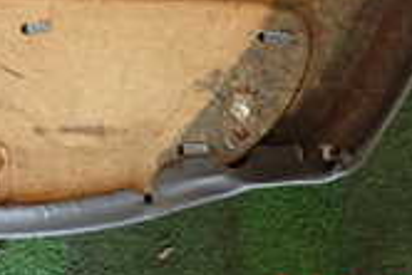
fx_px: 1077
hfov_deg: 21.4
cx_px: 94
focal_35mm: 94
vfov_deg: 13.1
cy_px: -225
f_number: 2
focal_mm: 4.5
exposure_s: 1/50
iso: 200
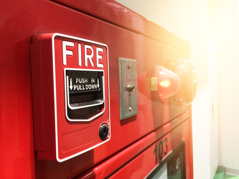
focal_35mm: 29
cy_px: 90
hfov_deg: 61.7
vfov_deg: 48.2
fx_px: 200
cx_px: 120
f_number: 2.2
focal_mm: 4.2
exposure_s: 1/35
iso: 160
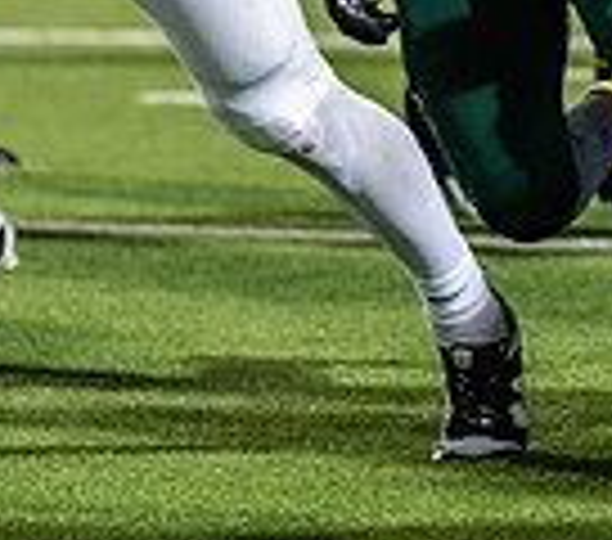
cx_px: 641
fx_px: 13487
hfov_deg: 2.6
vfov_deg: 2.3
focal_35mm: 715
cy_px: -315
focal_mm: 132
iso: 4000
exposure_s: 1/1250
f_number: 2.8
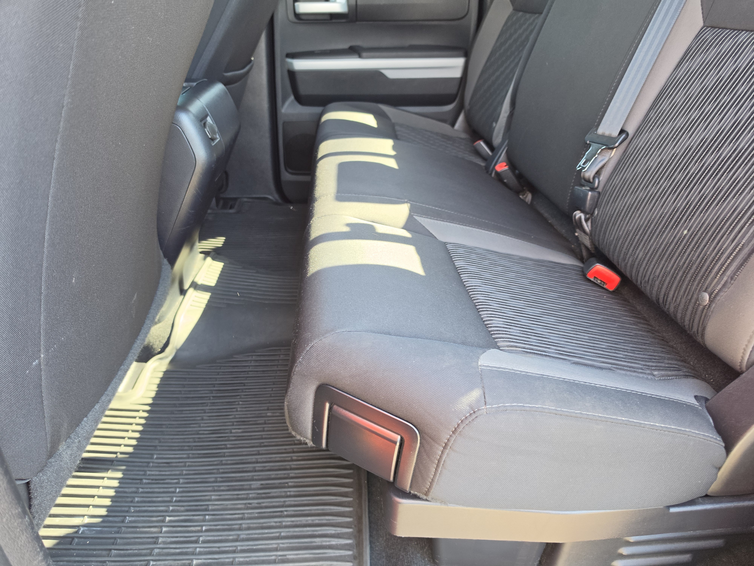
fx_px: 501
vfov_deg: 58.9
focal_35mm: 23
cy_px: 283
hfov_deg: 73.9
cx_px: 377
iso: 125
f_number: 1.4
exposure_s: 1/180
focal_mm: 6.5
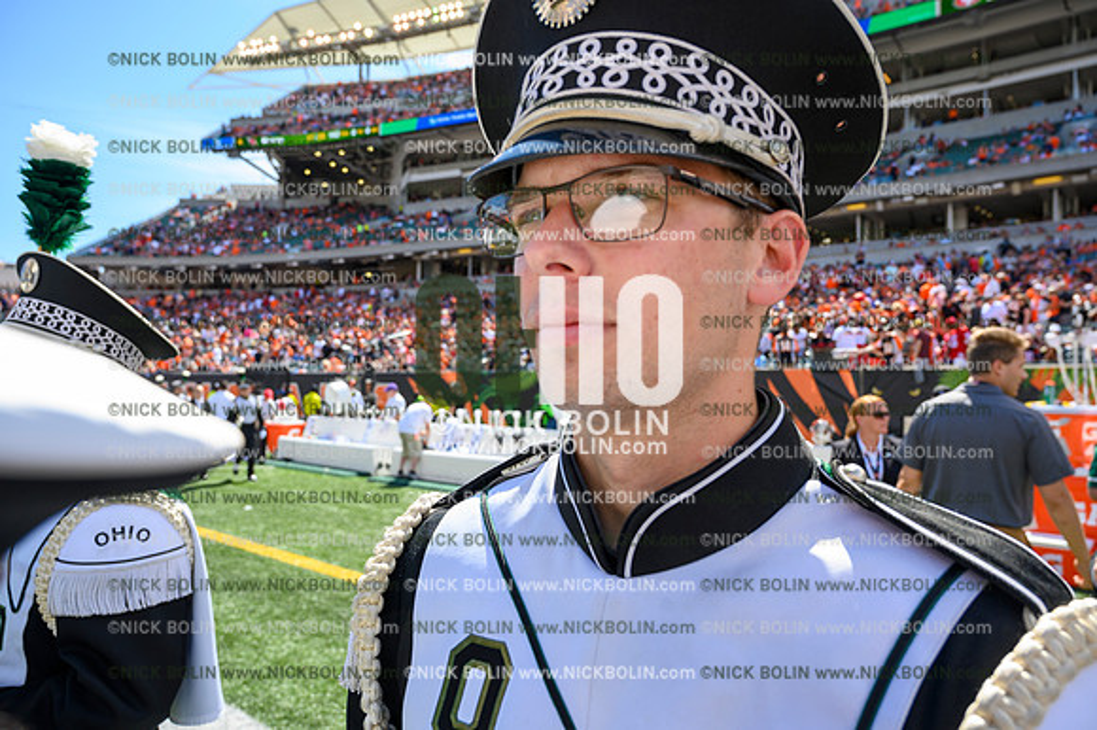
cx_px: 548
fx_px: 731
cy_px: 365
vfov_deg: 53.1
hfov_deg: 73.8
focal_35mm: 24
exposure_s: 1/200
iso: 100
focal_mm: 24
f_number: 5.6
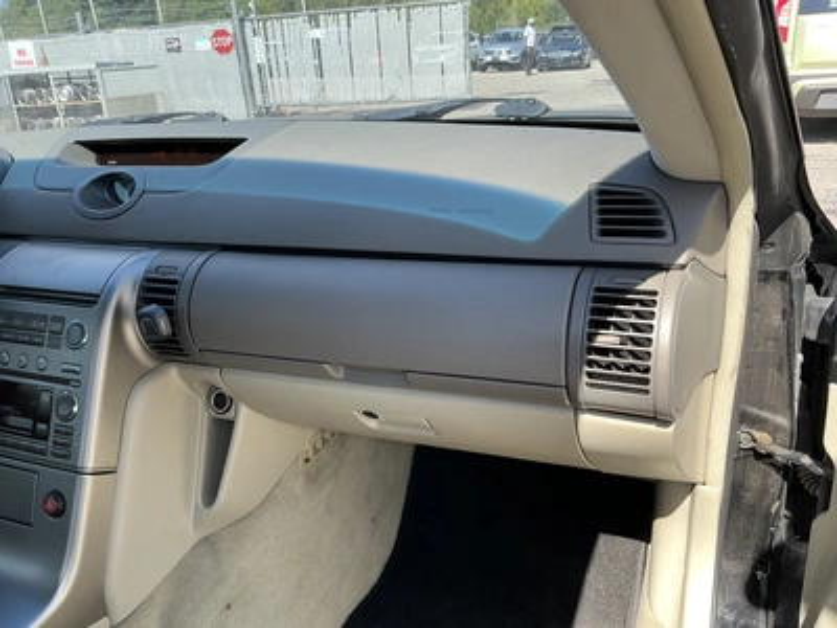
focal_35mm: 28
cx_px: 418
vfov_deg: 49.7
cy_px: 314
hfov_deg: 63.4
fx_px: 677
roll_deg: +1.6
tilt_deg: -19.5
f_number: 1.8
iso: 20
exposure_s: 1/161
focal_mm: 3
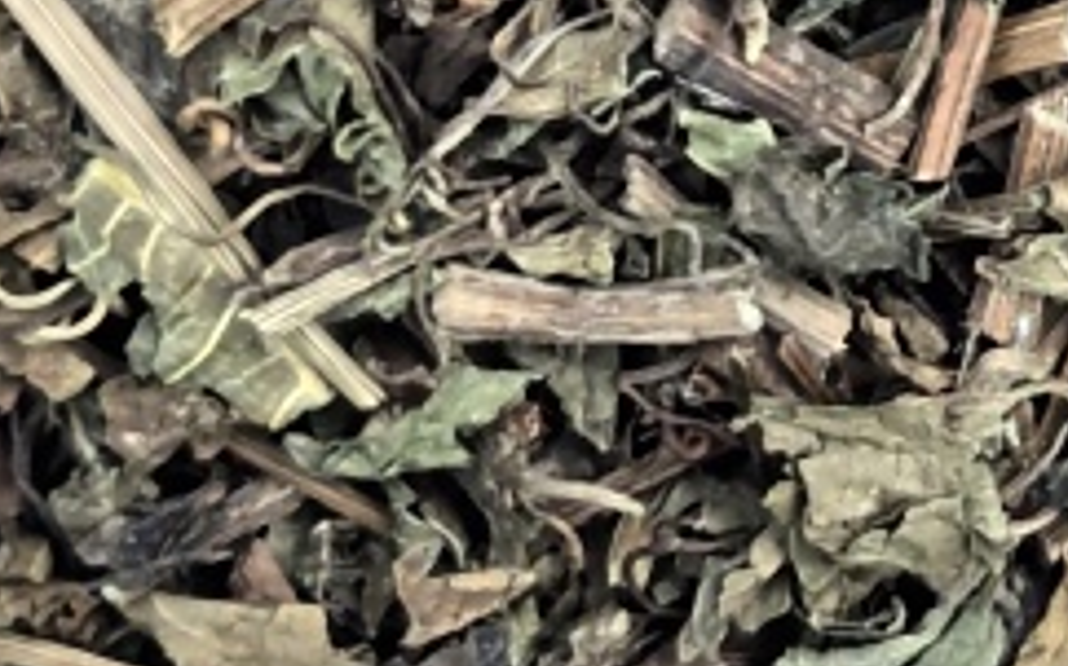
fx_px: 3666
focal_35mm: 126
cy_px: -545
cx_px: 1553
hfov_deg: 15.4
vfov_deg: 9.8
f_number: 2
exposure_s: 1/992
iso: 160
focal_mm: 6.35
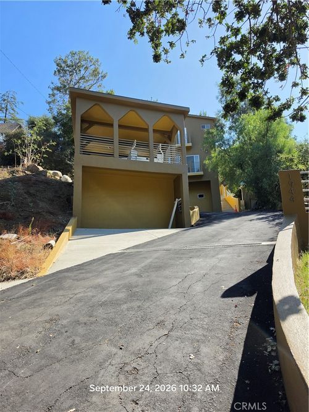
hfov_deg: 58.9
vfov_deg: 73.9
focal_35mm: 23
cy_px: 206
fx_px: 274
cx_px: 154
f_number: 1.4
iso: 64
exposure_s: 1/4538
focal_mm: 6.5
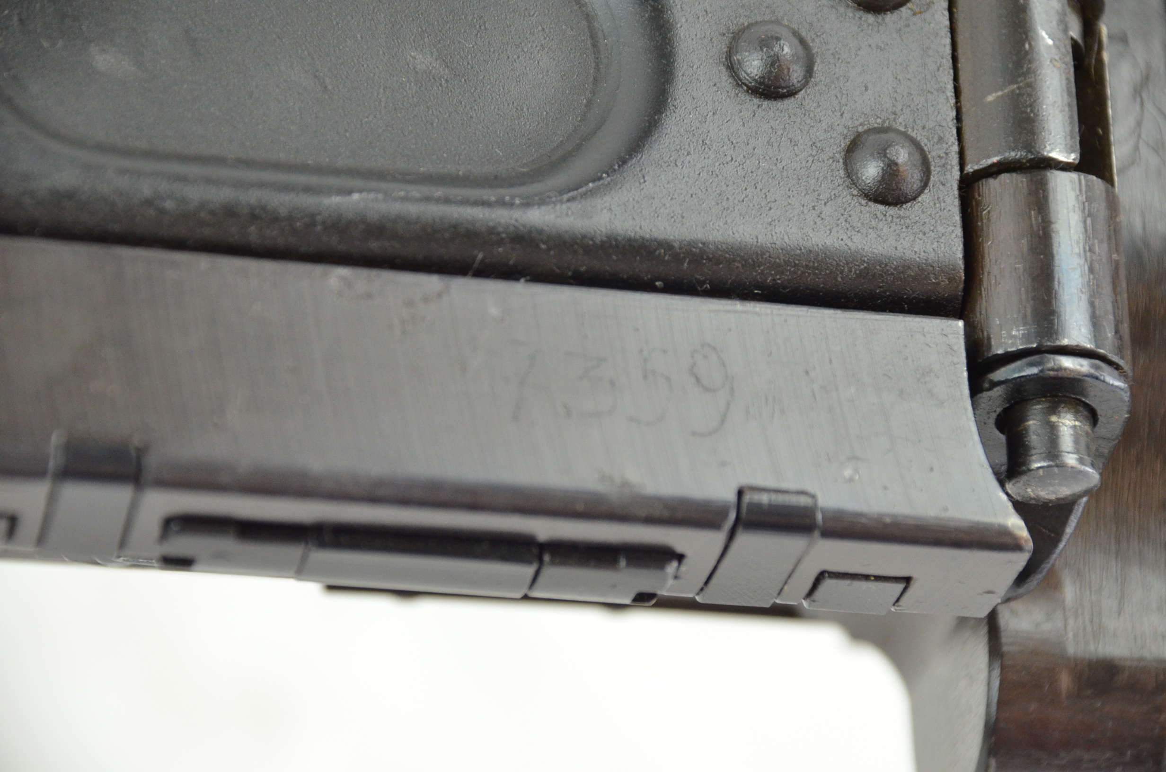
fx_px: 6545
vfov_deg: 6.8
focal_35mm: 202
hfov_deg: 10.2
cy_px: 386
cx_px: 583
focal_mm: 135
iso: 1600
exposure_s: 1/100
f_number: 5.6
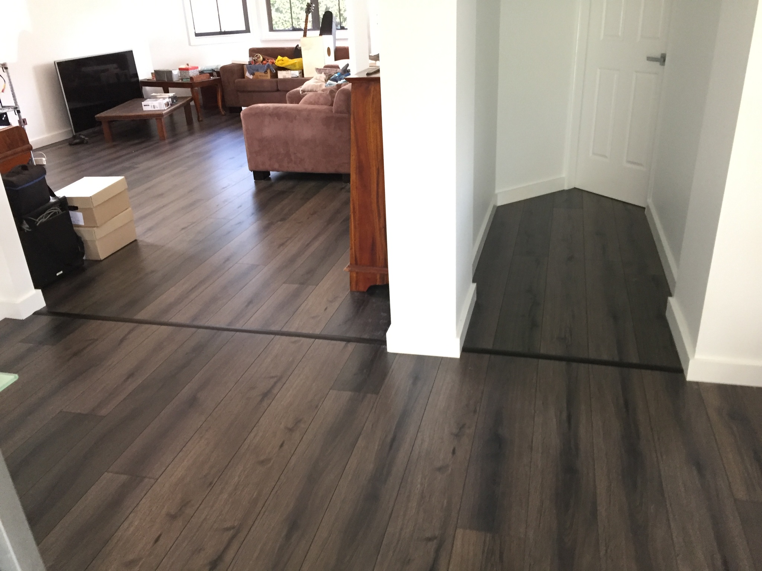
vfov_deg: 48.2
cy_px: 286
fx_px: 638
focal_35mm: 29
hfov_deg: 61.7
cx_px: 381
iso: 200
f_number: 2.2
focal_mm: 4.15
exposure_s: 1/33
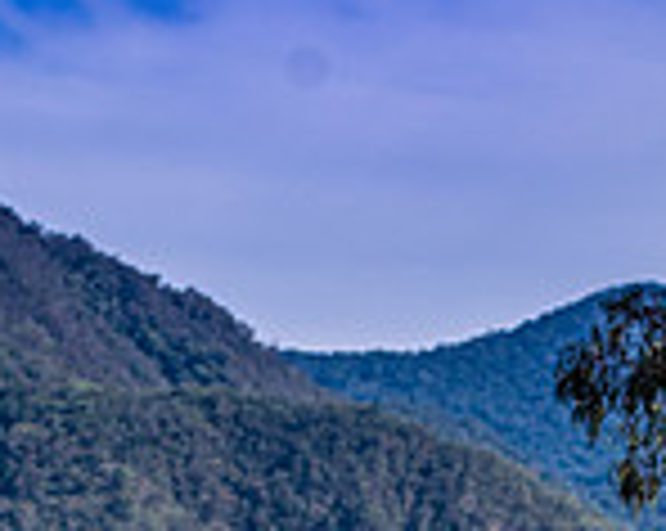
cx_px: 238
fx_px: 7264
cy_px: 932
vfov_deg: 4.2
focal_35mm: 369
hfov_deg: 5.2
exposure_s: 1/2500
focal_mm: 86
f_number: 5
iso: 250
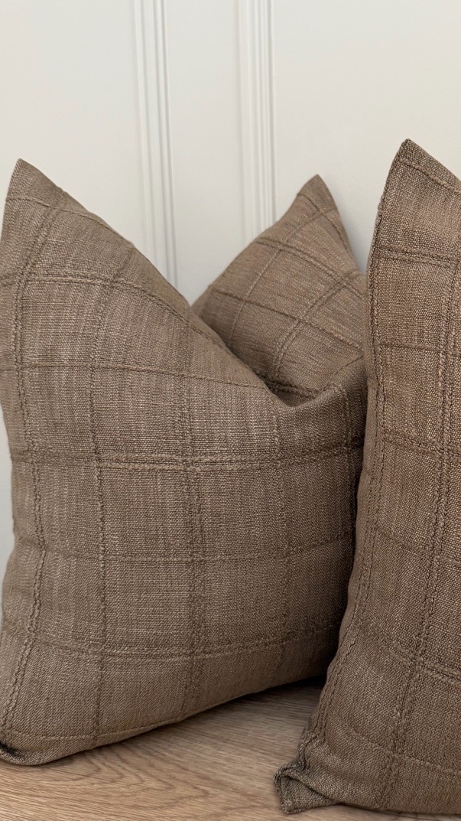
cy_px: 397
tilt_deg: -11.3
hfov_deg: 29.1
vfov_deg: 51.6
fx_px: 848
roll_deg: -0.6
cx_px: 424
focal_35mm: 39
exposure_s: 1/87
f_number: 1.78
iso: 200
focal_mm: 6.76
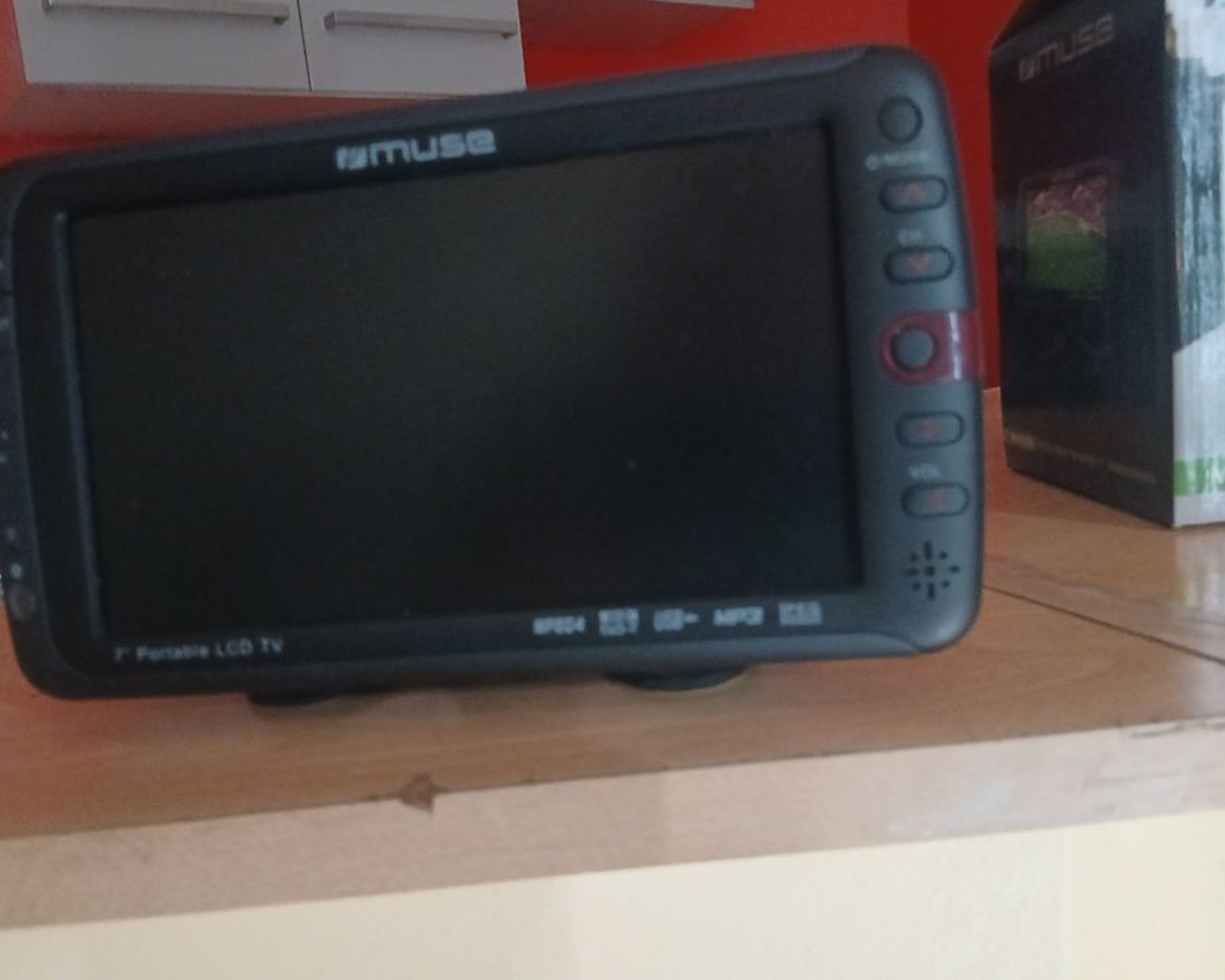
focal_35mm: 28
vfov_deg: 51.5
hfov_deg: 62.1
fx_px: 1015
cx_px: 568
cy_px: 476
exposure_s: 1/14.3
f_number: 1.8
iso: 1250
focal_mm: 3.98
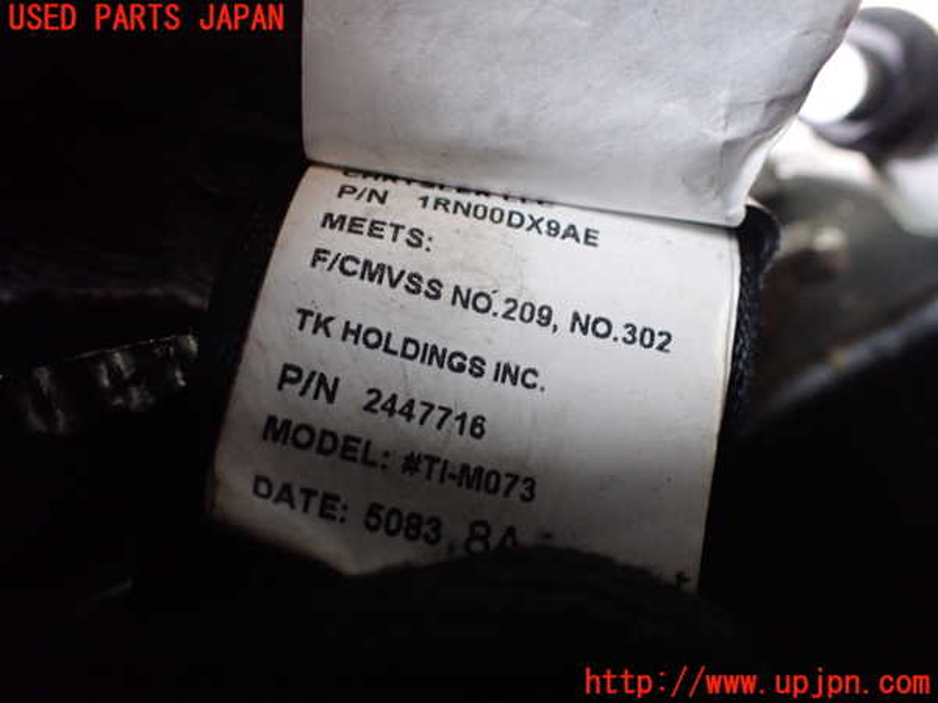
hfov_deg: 60.0
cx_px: 469
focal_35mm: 30
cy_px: 352
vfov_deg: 46.8
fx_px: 813
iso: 800
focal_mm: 5.4
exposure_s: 1/40
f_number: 2.3
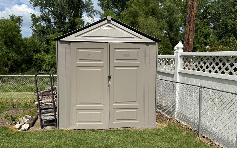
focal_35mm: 26
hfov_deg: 70.4
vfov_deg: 47.6
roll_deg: -1.2
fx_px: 168
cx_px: 117
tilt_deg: -6.5
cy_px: 76
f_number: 1.78
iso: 80
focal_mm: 6.76
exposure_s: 1/7353
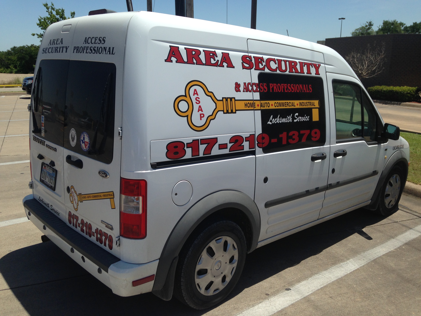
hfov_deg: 55.4
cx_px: 210
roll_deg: +1.9
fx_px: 401
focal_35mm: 33
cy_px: 158
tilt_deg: -15.9
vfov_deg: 42.9
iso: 50
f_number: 2.4
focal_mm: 4.12
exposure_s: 1/1869
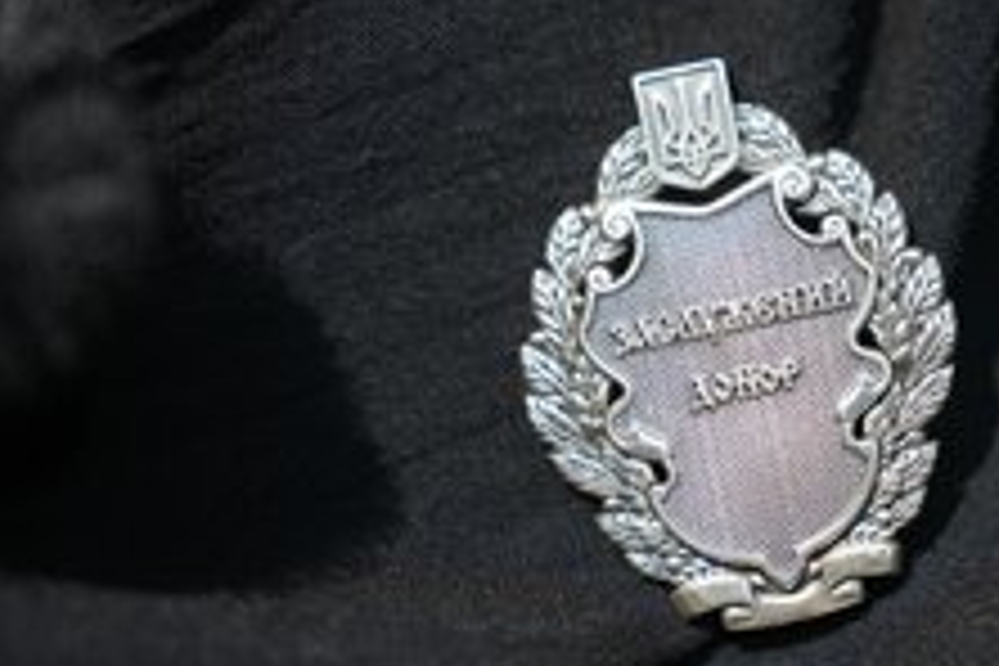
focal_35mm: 126
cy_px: 367
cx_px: 819
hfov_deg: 16.1
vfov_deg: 10.9
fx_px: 3496
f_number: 2.8
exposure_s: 1/125
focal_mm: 70
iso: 400
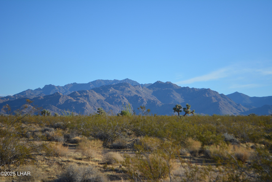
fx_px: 624
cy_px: 91
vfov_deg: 16.6
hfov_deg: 24.6
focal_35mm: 82
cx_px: 136
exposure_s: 1/1600
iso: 400
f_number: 6.3
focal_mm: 55
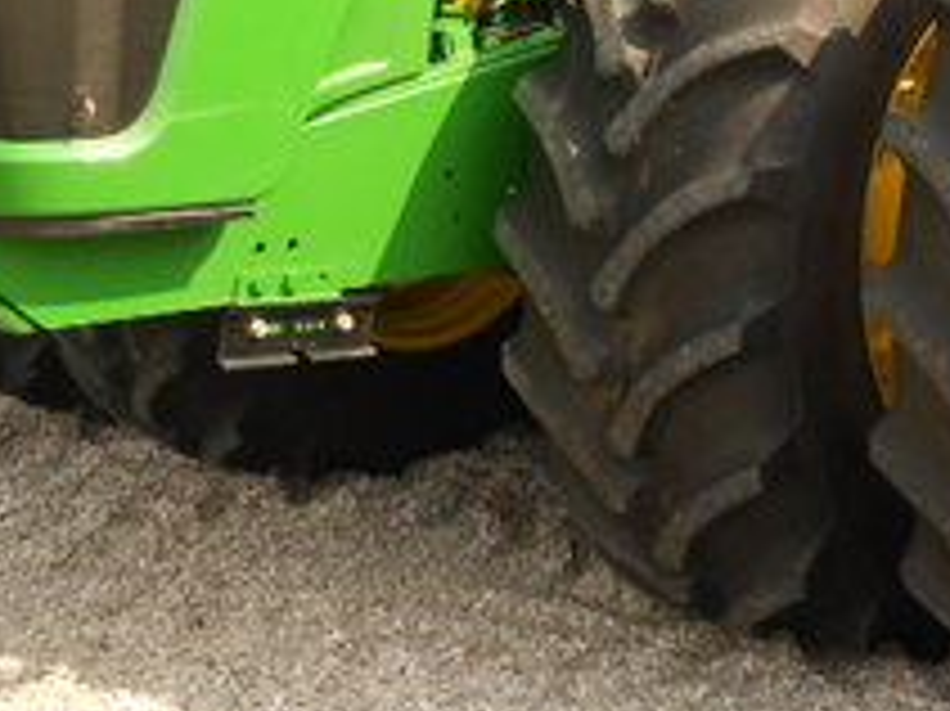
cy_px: -40
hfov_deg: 28.1
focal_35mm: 67
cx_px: 819
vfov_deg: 21.0
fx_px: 1838
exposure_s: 1/400
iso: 80
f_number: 3.2
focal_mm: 4.6
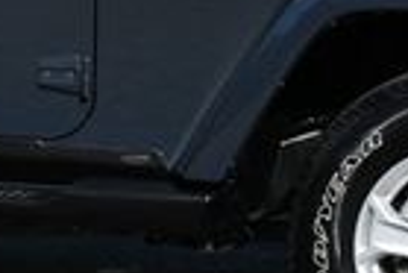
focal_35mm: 258
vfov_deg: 5.3
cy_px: -85
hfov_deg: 8.0
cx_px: 50
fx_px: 2927
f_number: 8
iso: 125
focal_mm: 28
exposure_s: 1/250
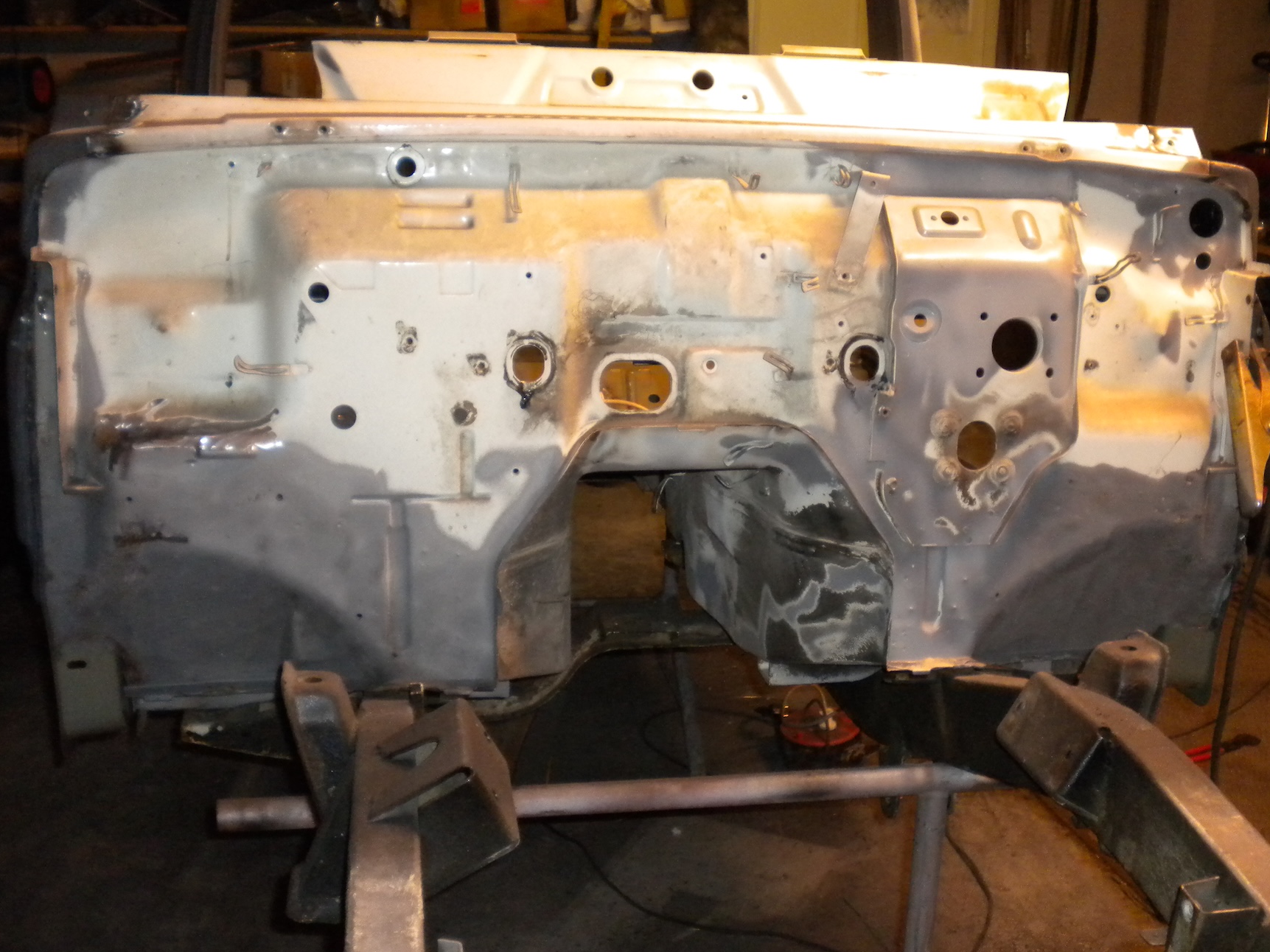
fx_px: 1431
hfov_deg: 47.8
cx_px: 678
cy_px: 460
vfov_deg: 36.8
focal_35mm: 39
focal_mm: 6.3
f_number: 3.1
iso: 400
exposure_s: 1/30
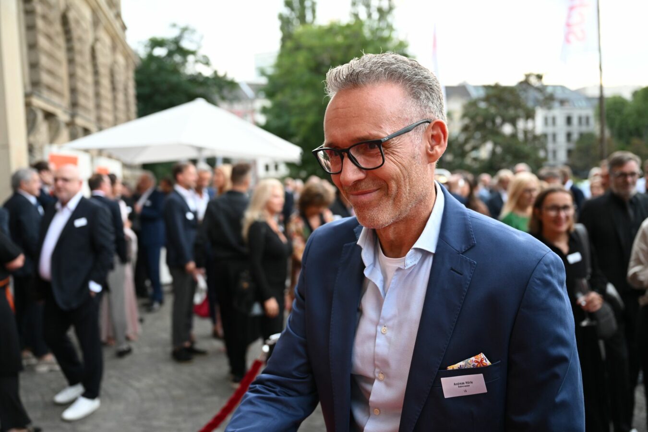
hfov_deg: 58.0
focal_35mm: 32
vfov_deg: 40.5
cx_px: 324
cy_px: 216
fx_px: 585
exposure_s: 1/250
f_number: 3.2
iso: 1250
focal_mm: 32.5
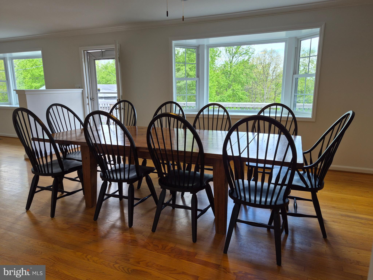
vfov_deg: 58.9
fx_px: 248
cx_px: 186
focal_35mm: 23
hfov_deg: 73.9
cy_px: 140
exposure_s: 1/120
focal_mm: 5.4
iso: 40
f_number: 1.8
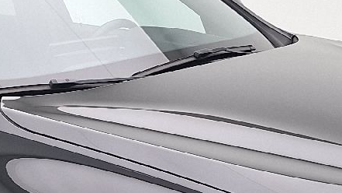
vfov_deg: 10.8
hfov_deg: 19.5
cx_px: 95
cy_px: 258
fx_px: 988
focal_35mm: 109
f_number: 1.8
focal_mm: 5.54
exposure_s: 1/100
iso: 64
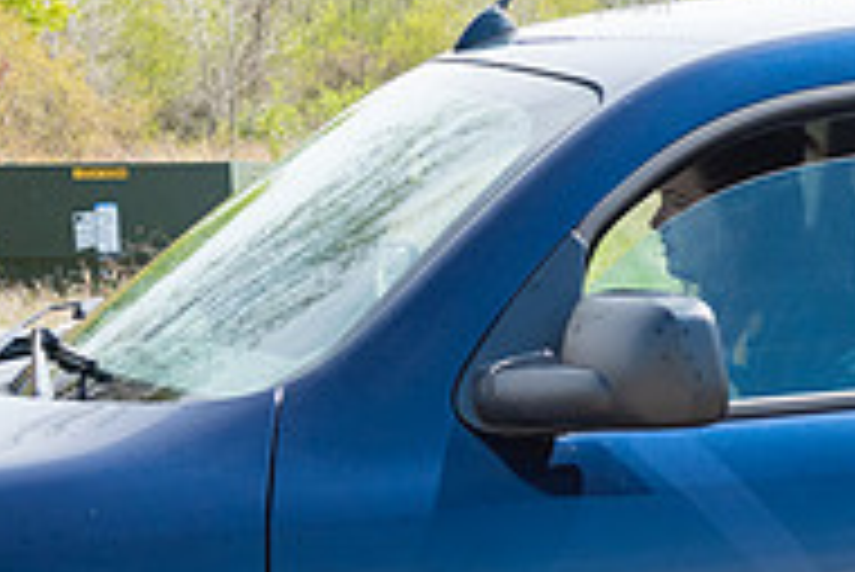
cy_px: 480
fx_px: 2900
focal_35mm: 122
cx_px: 1174
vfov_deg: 11.2
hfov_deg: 15.8
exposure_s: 1/800
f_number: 7.1
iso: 1000
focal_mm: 40
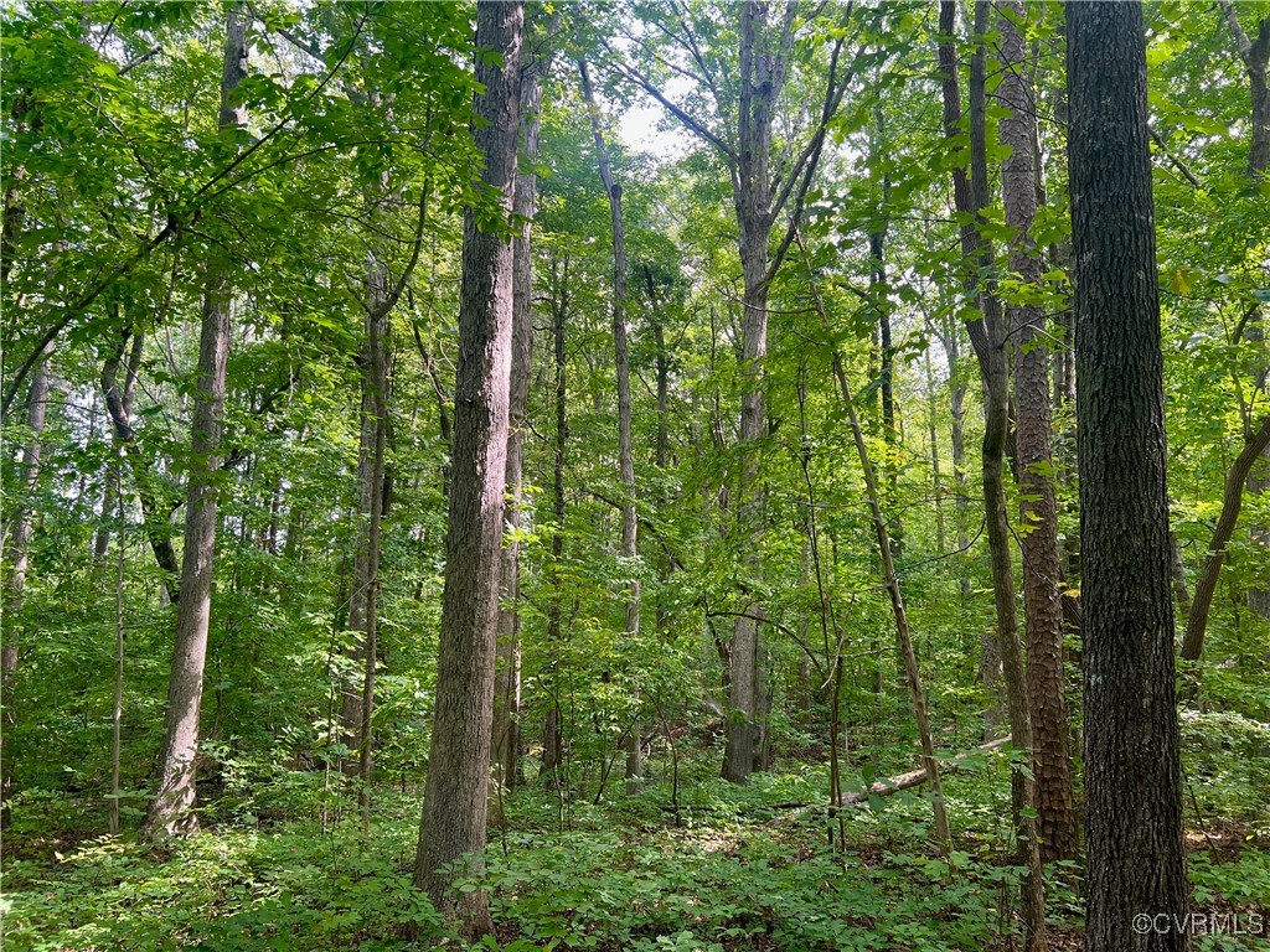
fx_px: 954
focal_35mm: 26
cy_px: 476
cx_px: 635
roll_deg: -1.5
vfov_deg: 53.1
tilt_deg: +11.2
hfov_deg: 67.3
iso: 40
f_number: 1.5
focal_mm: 5.7
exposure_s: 1/121
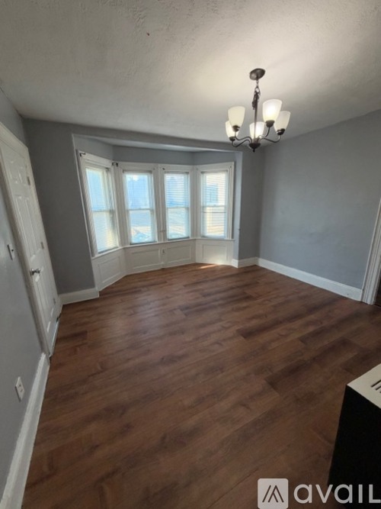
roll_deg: +0.5
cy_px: 254
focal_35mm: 14
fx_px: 206
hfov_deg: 85.7
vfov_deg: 102.1
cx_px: 190
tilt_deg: -14.6
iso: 250
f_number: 2.2
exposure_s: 1/120
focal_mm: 2.22
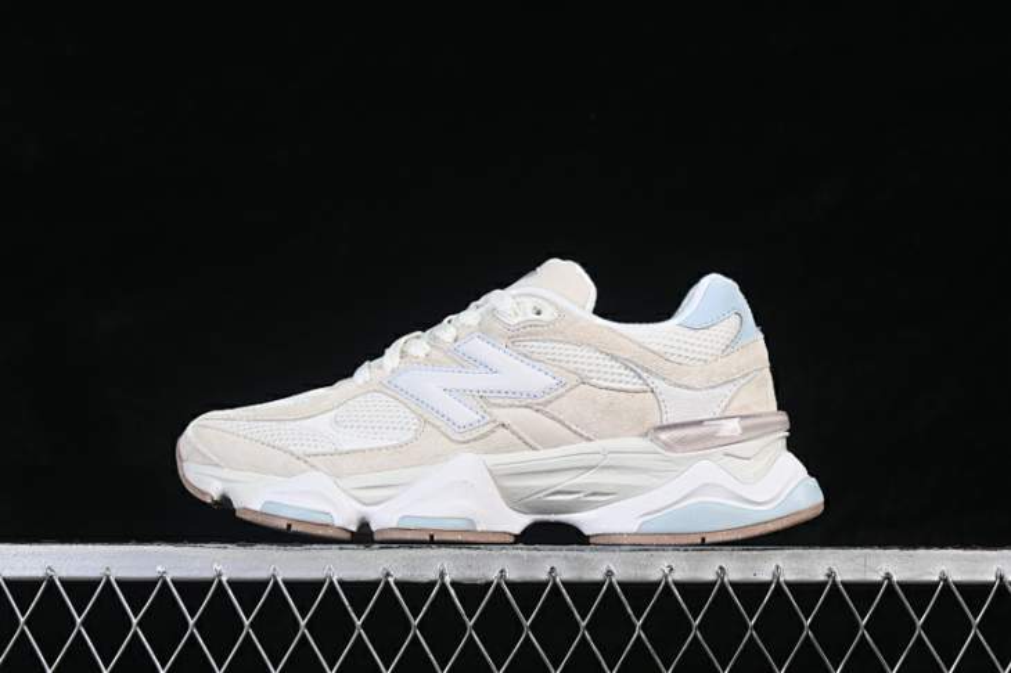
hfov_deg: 27.0
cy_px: 336
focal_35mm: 75
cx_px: 506
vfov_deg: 18.2
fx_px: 2105
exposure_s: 1/80
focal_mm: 50
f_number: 8
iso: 160
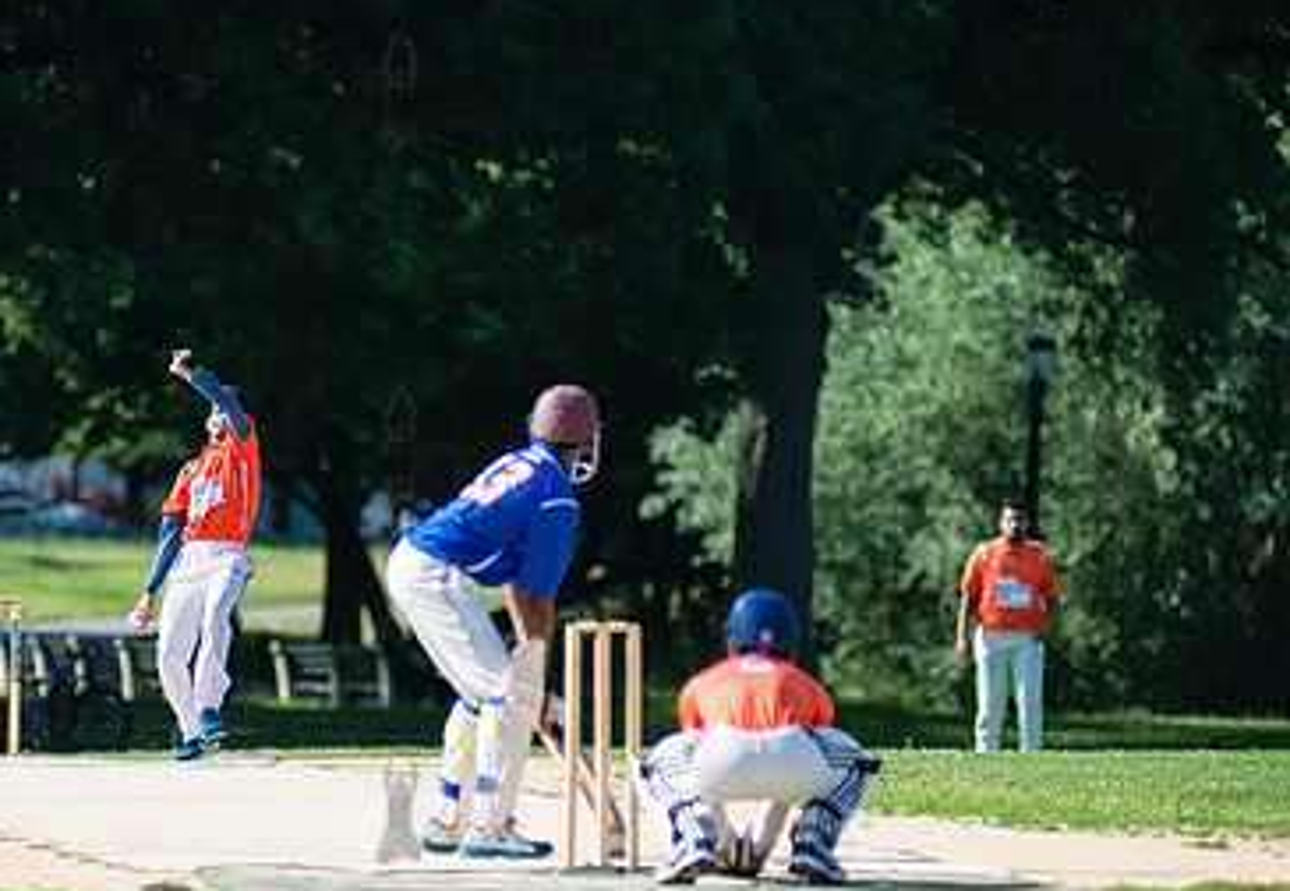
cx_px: 221
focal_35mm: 368
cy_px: 536
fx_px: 13332
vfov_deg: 3.8
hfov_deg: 5.5
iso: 200
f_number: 2.8
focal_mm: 200
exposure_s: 1/2500
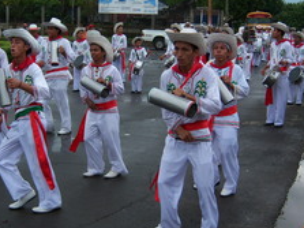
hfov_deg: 32.6
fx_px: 518
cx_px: 121
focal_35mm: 59
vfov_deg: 24.8
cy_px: 112
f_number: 2.8
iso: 80
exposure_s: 1/800
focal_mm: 7.5
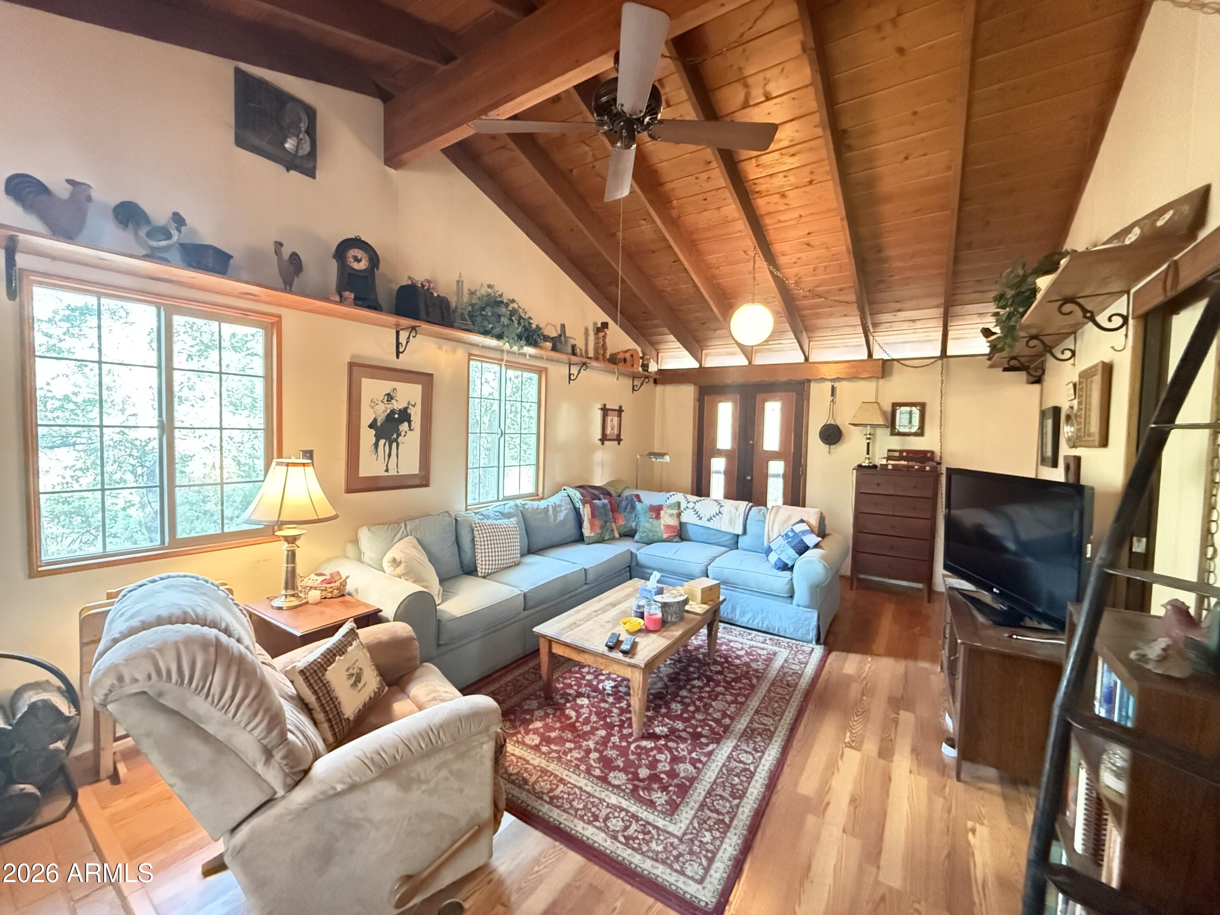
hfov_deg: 102.1
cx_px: 610
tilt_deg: -3.0
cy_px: 458
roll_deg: -2.0
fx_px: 493
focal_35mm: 14
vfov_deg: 85.7
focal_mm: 2.22
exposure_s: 1/40
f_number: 2.2
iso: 1600
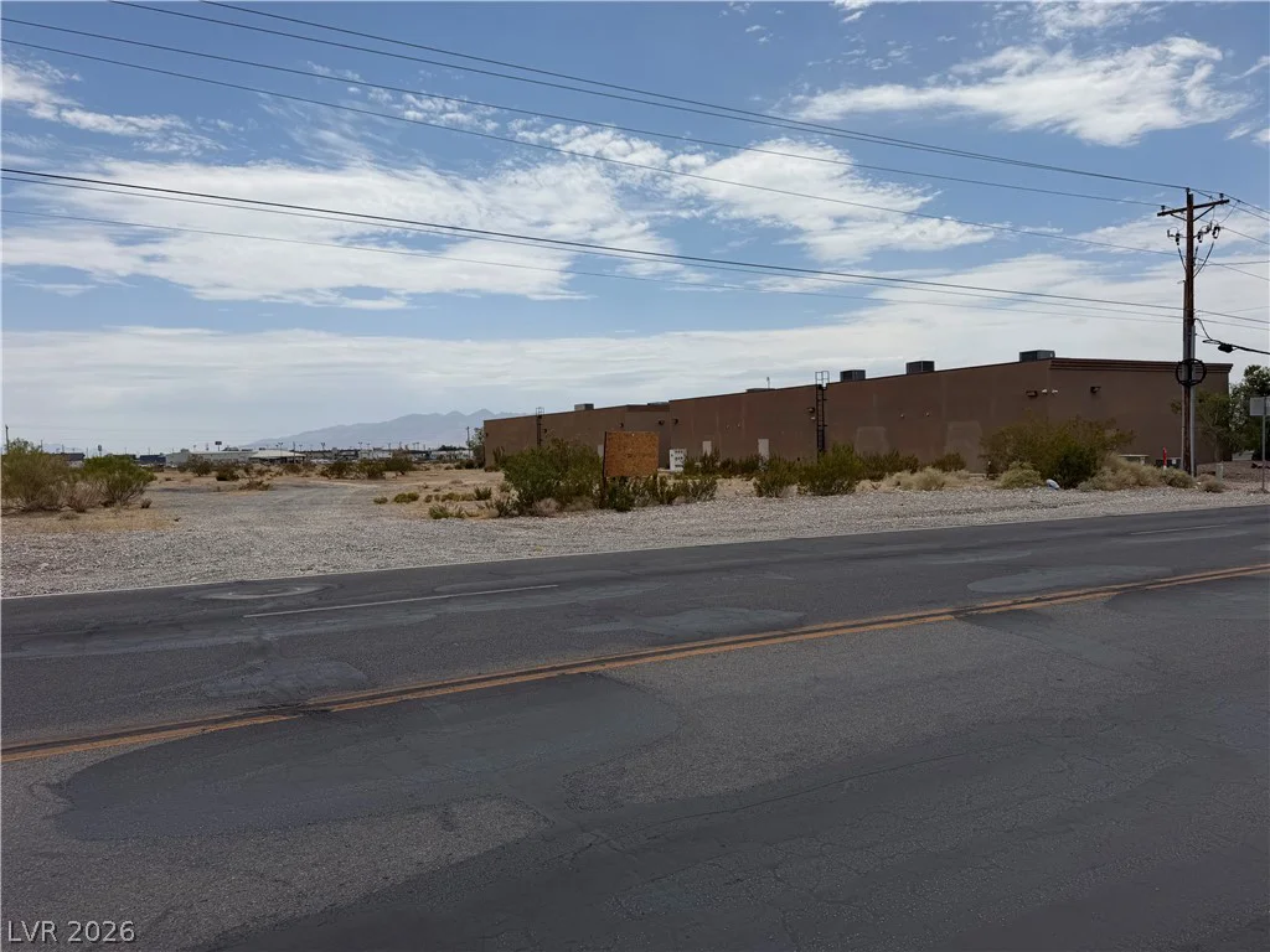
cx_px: 635
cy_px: 476
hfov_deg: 71.6
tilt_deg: -1.9
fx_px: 881
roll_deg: +1.6
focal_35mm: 24
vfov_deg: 56.8
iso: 80
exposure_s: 1/10309
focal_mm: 6.76
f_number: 1.78
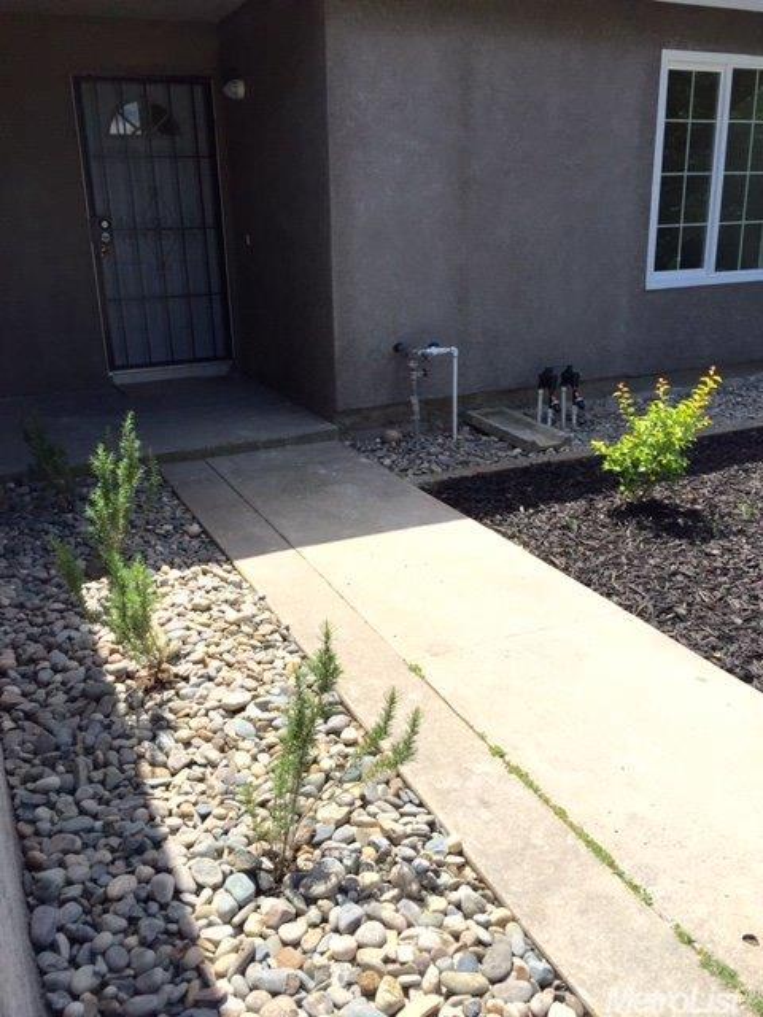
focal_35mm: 29
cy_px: 508
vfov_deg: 61.7
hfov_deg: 48.2
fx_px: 852
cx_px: 382
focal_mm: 4.15
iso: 32
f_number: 2.2
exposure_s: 1/1980
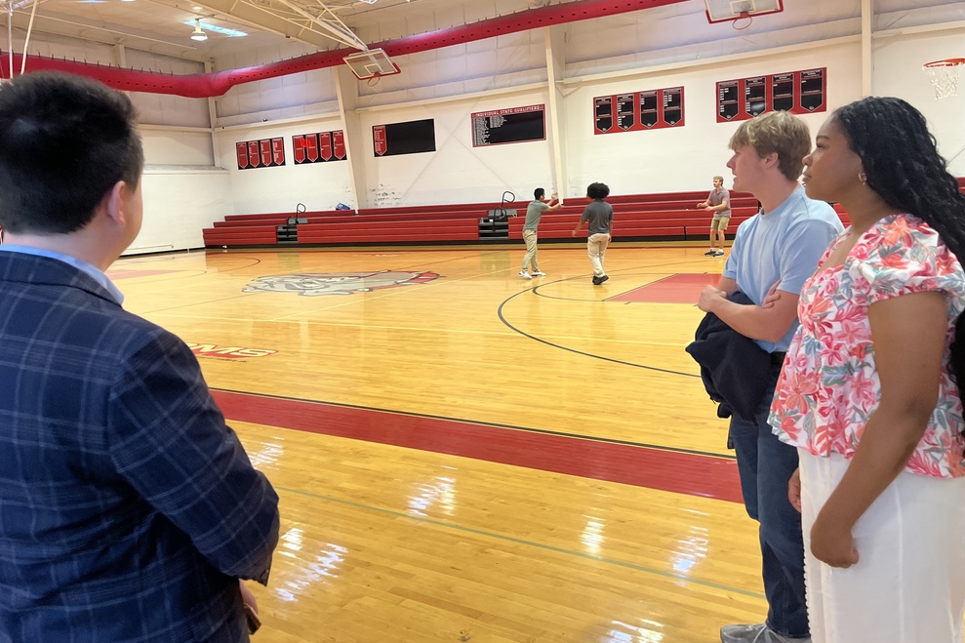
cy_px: 279
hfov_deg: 65.5
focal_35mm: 28
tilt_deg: -6.7
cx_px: 467
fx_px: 750
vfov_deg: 46.3
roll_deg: +4.6
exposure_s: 1/60
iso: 200
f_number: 1.6
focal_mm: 5.1
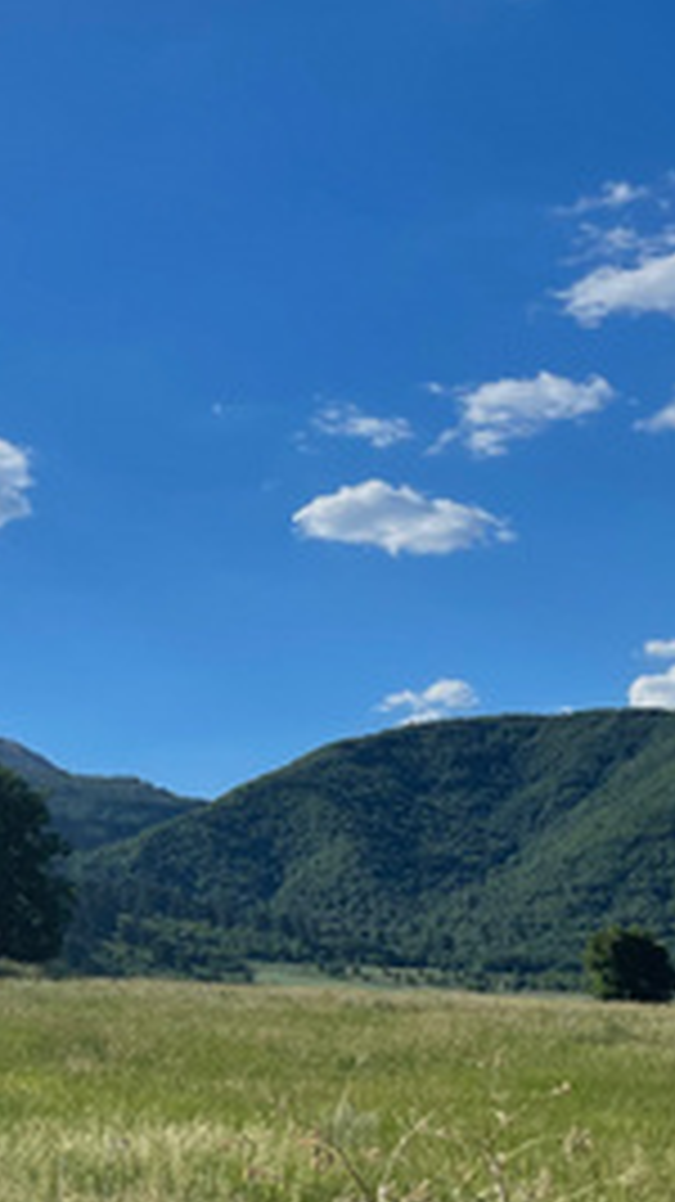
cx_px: -220
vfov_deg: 31.0
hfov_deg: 16.7
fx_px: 2166
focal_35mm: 68
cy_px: 635
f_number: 1.6
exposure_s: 1/7407
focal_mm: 5.1
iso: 32
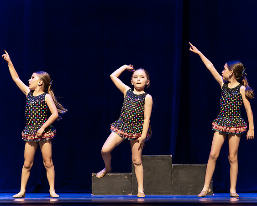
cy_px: 103
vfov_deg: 9.0
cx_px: 141
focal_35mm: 172
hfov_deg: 11.2
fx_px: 1306
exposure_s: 1/640
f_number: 2.8
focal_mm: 150
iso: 3200
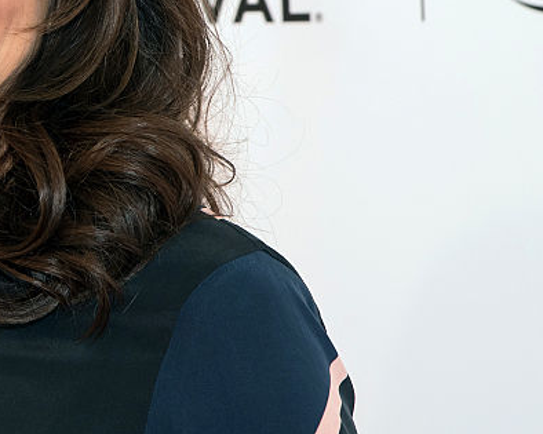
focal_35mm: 239
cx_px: -84
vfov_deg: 6.5
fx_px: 3840
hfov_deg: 8.0
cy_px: 103
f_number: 7.1
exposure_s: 1/200
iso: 800
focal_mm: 98
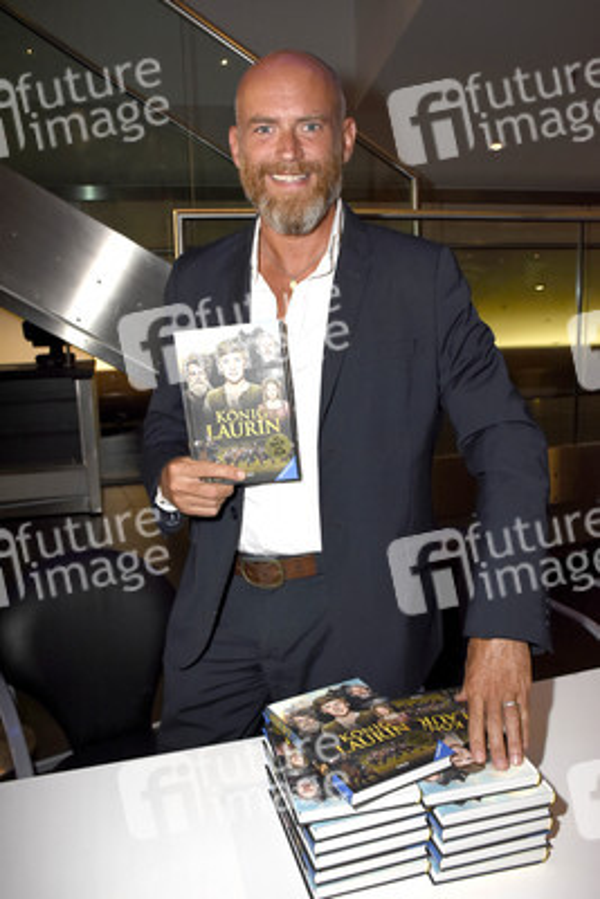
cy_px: 450
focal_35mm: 30
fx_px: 749
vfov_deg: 61.9
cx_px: 300
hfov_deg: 43.6
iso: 1000
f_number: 5.6
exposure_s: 1/125
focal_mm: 20
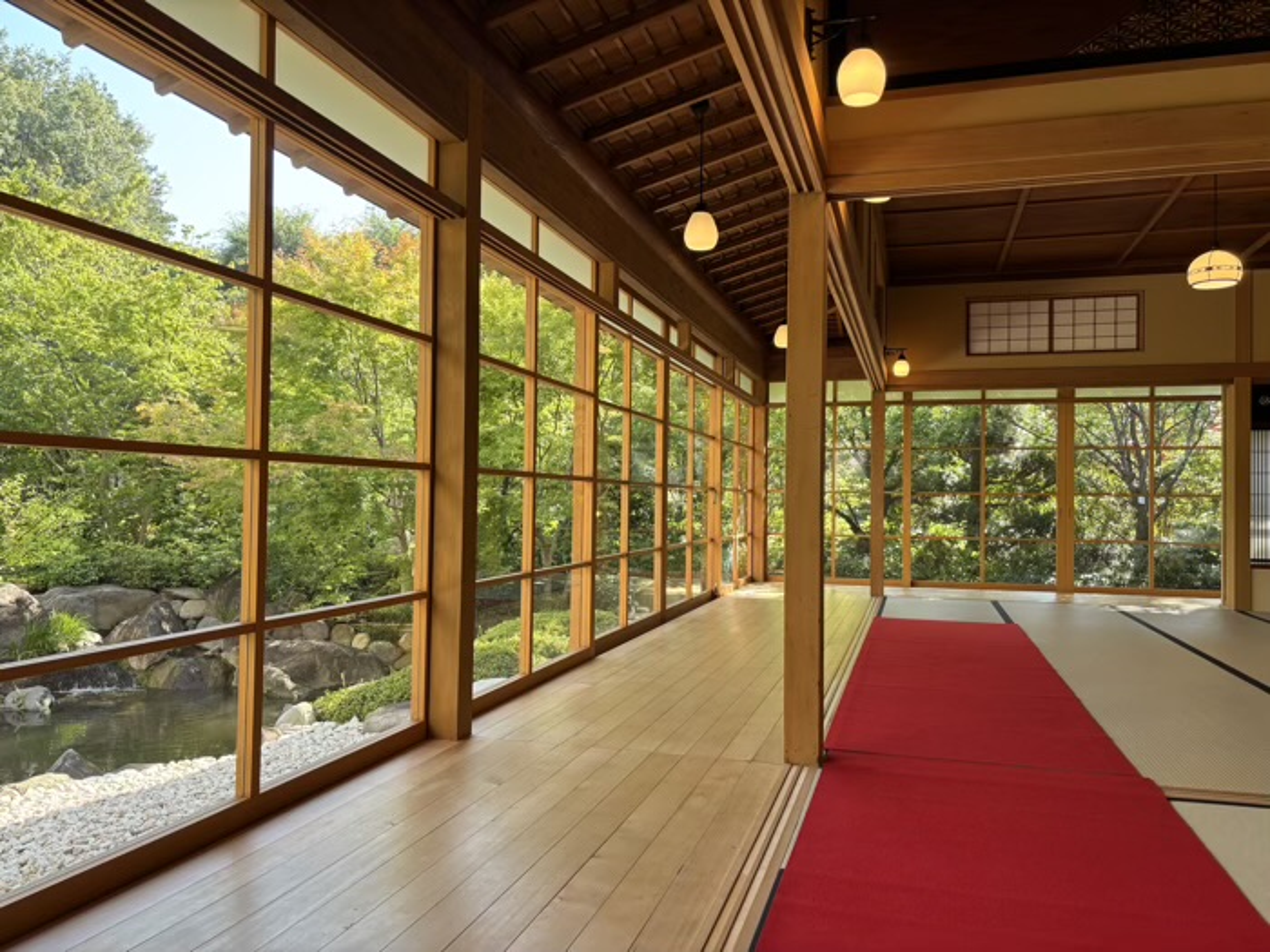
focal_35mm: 26
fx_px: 954
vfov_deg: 53.1
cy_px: 476
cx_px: 635
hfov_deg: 67.3
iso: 40
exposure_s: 1/126
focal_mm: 5.96
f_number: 1.6
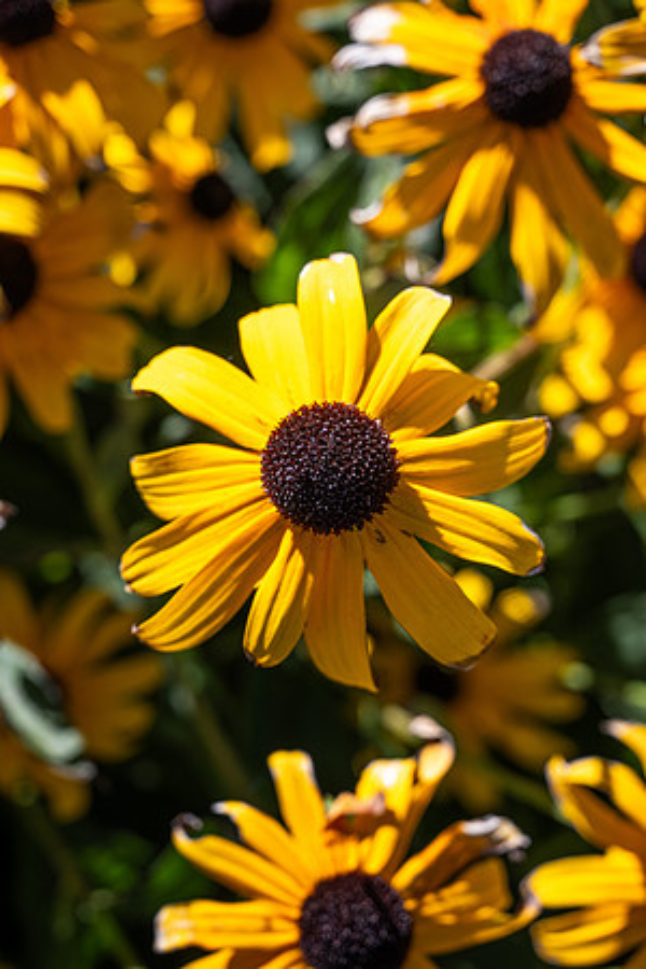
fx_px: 1884
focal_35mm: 70
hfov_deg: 19.5
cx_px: 323
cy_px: 484
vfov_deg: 28.8
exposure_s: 1/250
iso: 250
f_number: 9
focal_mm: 70
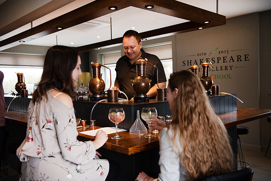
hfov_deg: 55.8
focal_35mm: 34
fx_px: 256
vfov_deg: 38.9
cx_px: 136
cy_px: 90
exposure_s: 1/250
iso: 400
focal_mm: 34
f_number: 2.8
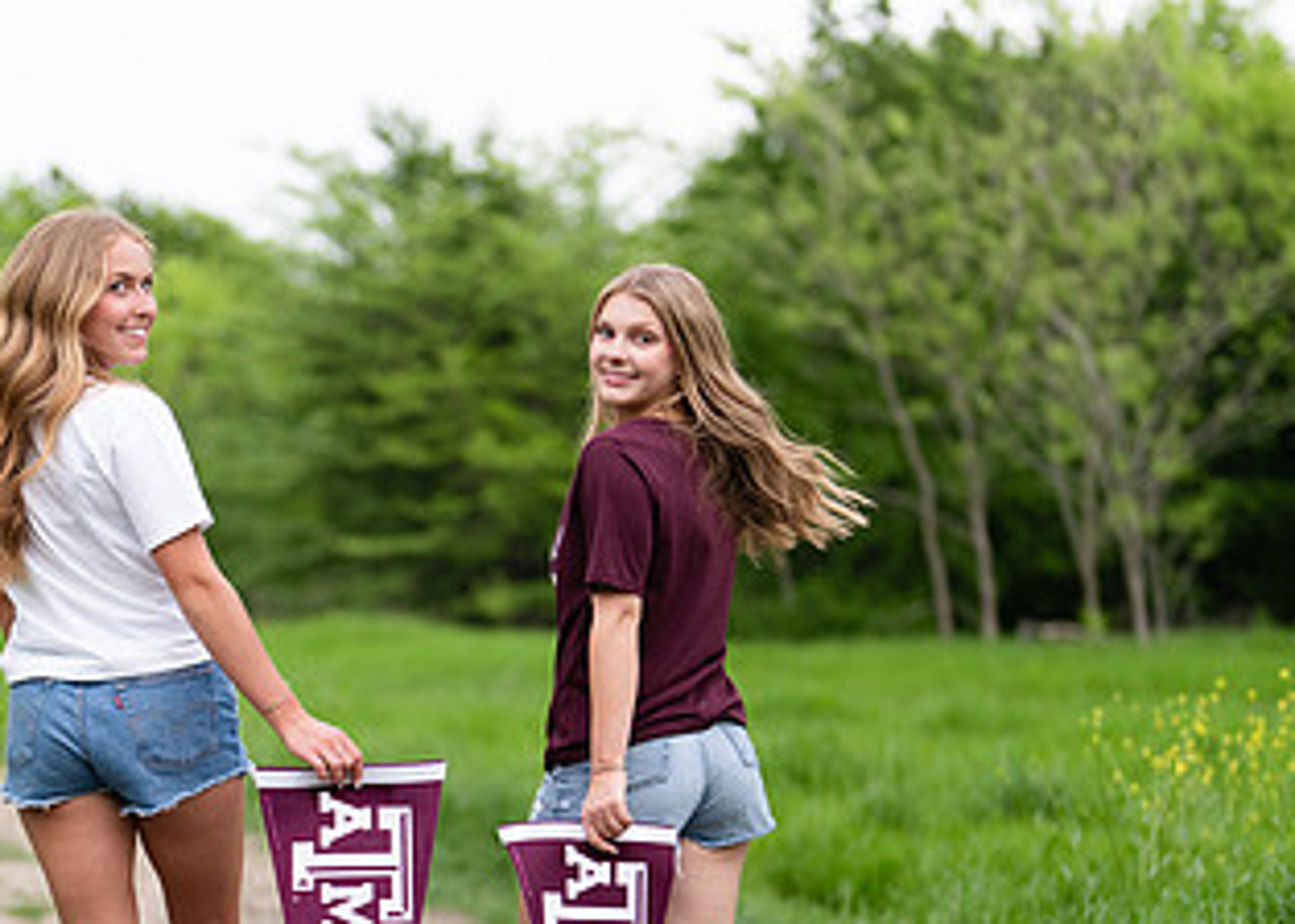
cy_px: 813
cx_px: 392
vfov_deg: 12.7
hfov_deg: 17.8
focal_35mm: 112
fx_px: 4117
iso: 320
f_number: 1.2
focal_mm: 50
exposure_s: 1/1600
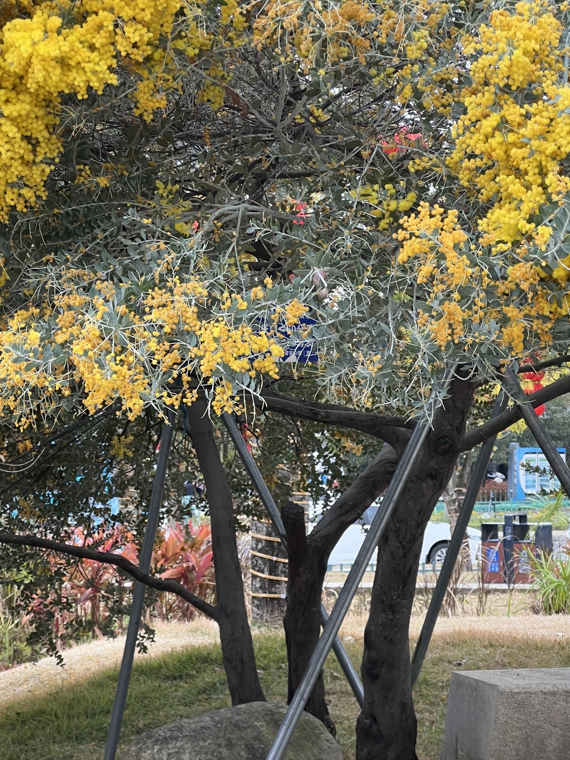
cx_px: 259
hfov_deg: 15.1
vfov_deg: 20.0
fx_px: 2151
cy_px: 353
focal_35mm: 98
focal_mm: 9
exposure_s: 1/99
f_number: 2.8
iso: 50
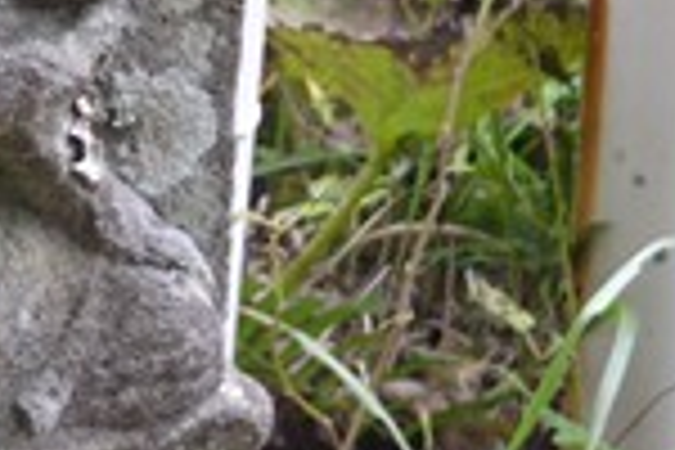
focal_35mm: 179
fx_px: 3356
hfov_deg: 11.3
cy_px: -52
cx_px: -130
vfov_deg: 7.6
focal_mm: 28
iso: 1250
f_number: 4.5
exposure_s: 1/60
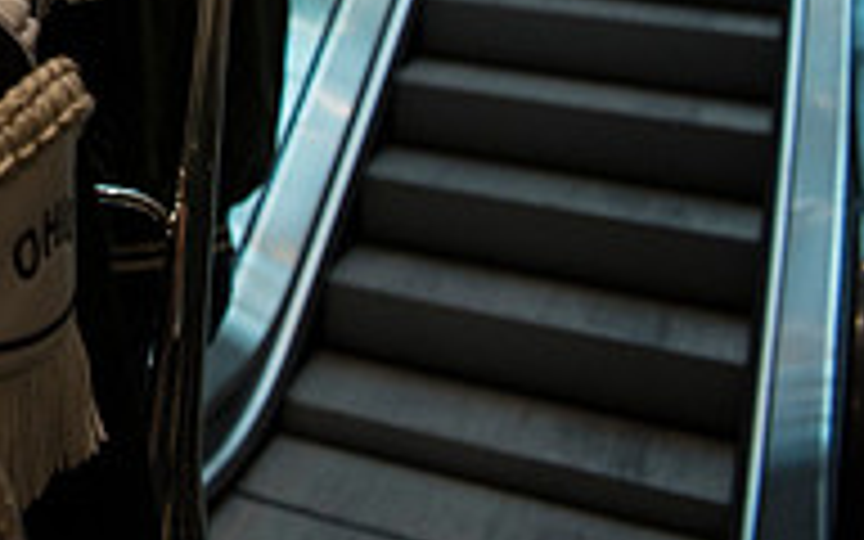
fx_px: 1742
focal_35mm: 74
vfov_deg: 16.2
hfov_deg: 22.8
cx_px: -428
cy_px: -245
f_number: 3.5
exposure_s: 1/640
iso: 1600
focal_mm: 24
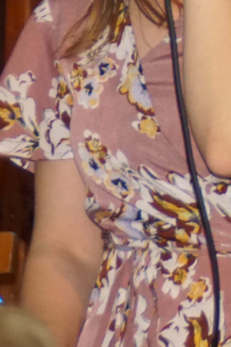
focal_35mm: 731
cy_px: -87
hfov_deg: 1.9
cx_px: 424
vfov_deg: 2.8
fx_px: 7040
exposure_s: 1/60
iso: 1250
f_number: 5.6
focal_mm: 105
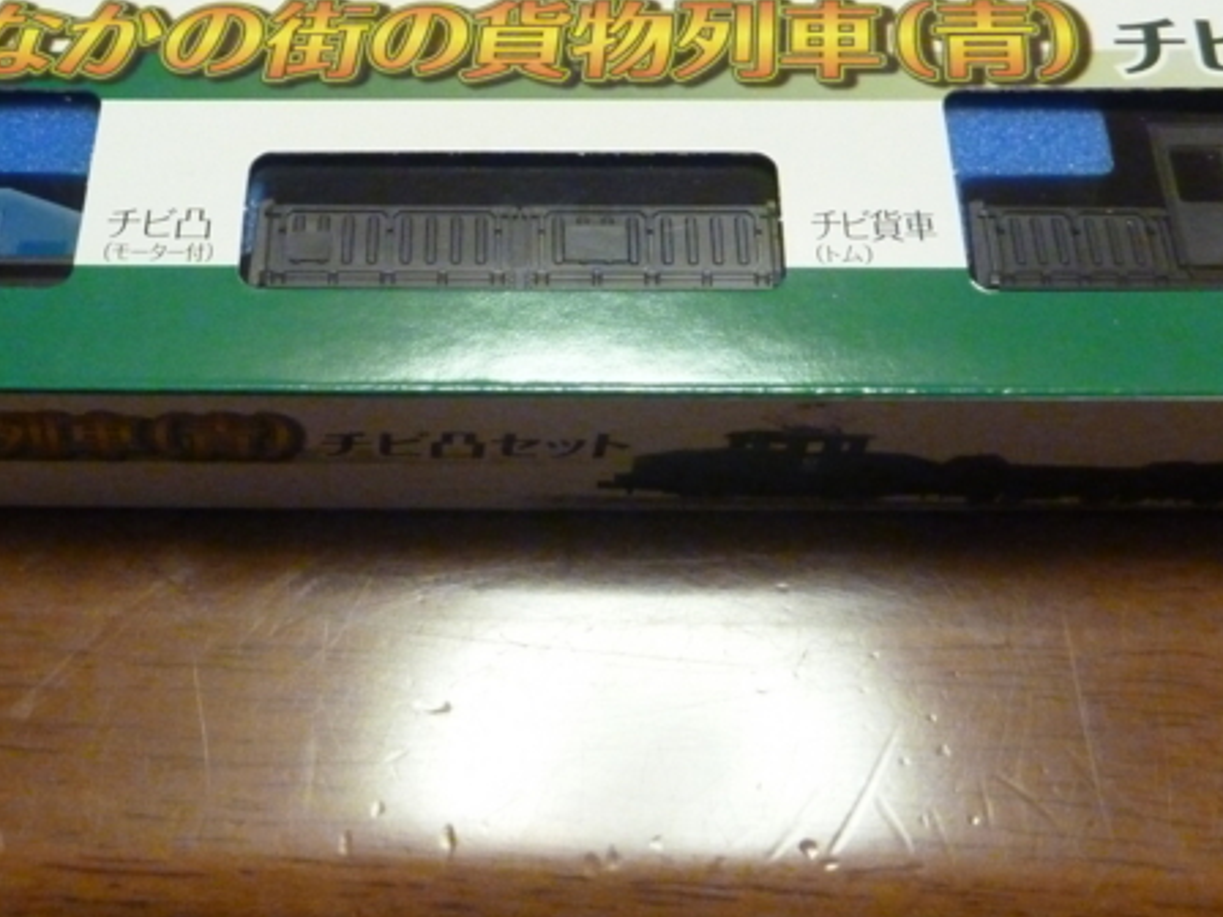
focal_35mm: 50
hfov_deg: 38.0
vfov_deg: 28.2
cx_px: 486
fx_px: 1767
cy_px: 123
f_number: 3.3
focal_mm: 4.9
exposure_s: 1/30
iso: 800
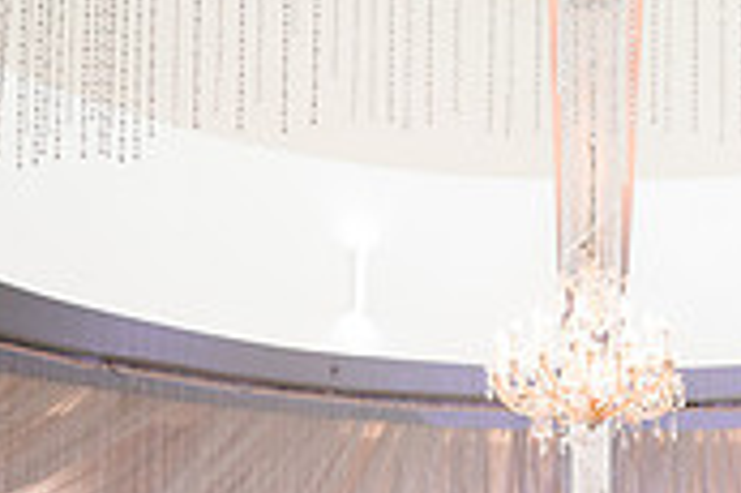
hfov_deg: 17.2
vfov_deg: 11.1
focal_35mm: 118
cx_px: 638
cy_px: 750
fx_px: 2426
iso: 2500
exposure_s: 1/1600
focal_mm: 35
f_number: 2
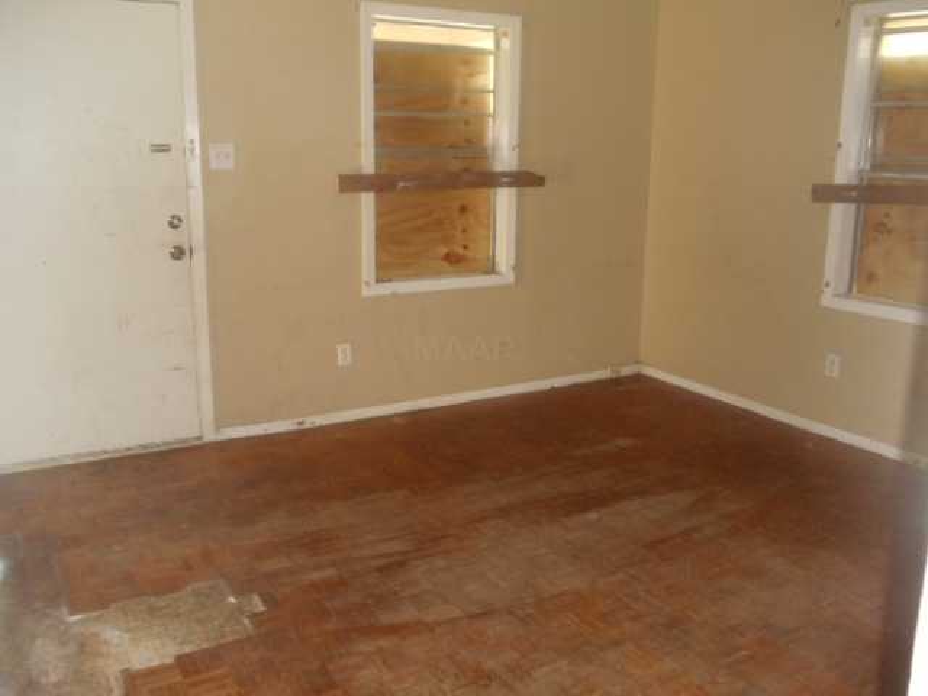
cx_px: 464
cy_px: 348
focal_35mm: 44
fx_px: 1180
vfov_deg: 32.9
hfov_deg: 42.9
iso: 400
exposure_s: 1/8
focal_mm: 6
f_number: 3.5
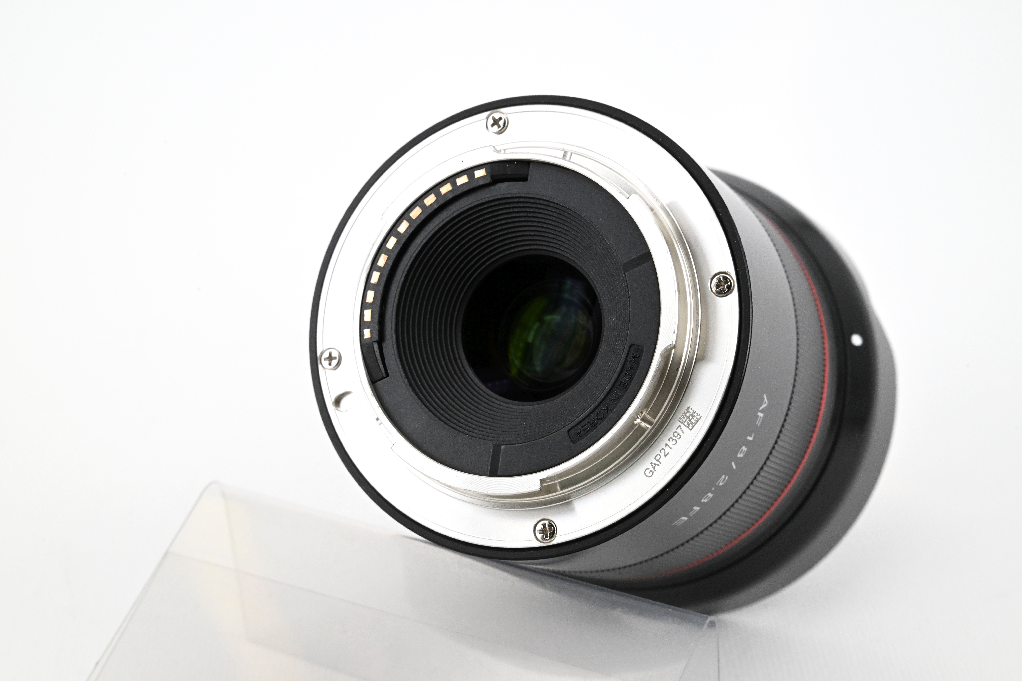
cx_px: 511
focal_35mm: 75
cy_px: 340
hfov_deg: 27.0
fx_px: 2129
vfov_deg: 18.2
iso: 3200
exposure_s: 1/250
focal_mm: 75
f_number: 16
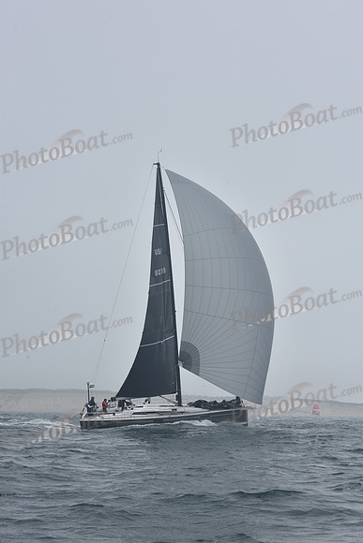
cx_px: 182
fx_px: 1058
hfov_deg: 19.5
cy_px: 272
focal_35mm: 70
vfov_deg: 28.8
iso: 250
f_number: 10
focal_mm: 70
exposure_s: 1/800
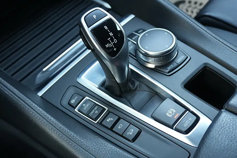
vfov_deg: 28.4
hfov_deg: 41.5
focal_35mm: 48
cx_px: 119
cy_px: 78
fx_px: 313
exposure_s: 1/160
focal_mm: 31
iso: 5000
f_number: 5
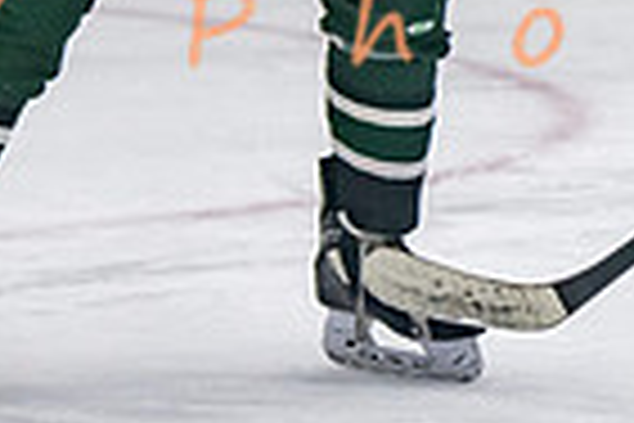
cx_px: 1104
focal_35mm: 623
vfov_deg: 2.2
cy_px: -140
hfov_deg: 3.3
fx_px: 10971
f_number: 3.2
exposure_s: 1/640
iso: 2000
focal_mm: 110
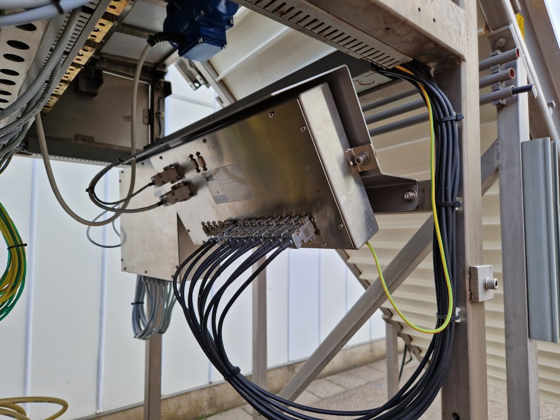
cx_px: 280
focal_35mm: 23
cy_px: 210
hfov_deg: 73.9
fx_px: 372
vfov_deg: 58.9
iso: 50
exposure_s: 1/258
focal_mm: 5.4
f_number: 1.8
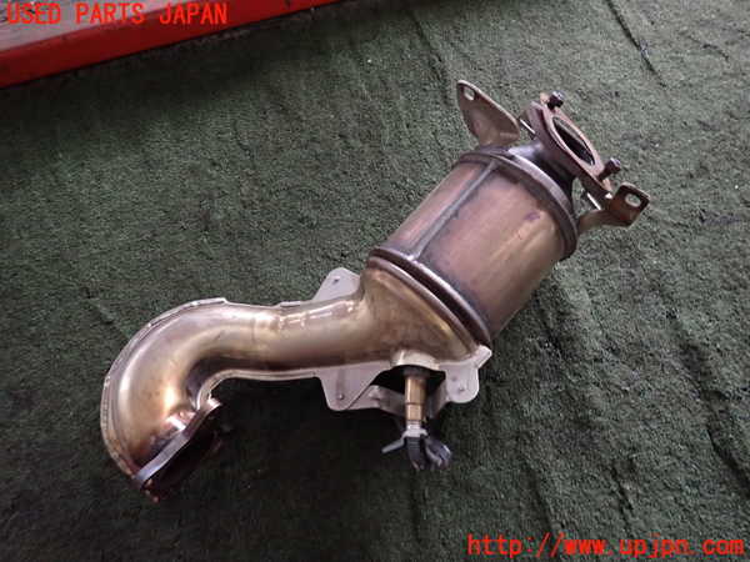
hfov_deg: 69.4
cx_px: 375
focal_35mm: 25
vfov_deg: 54.9
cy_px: 281
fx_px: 542
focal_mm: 4.5
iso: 640
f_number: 2
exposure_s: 1/30
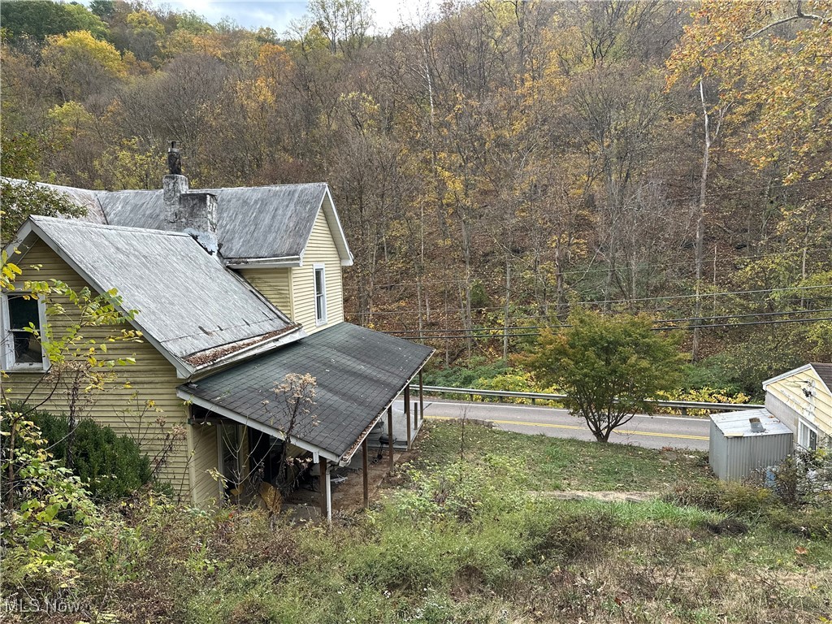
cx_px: 416
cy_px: 312
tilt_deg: -4.3
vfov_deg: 56.8
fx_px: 577
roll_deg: +0.9
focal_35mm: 24
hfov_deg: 71.6
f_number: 1.78
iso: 80
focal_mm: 6.86
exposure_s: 1/659
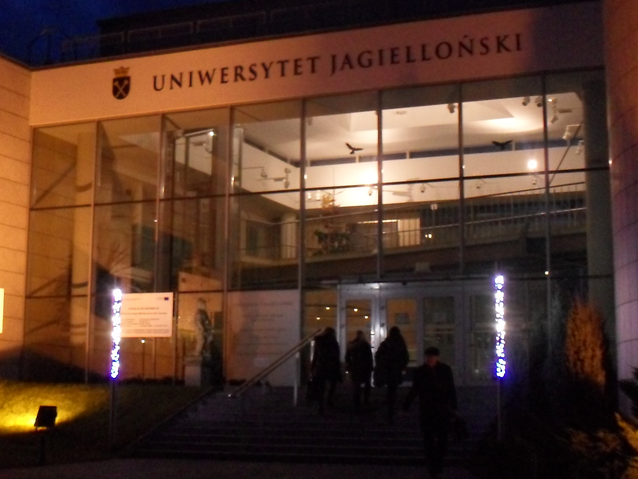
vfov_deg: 24.4
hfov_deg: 32.2
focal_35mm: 60
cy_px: 201
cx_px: 311
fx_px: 1106
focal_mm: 6.3
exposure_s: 1/15
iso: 320
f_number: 2.8
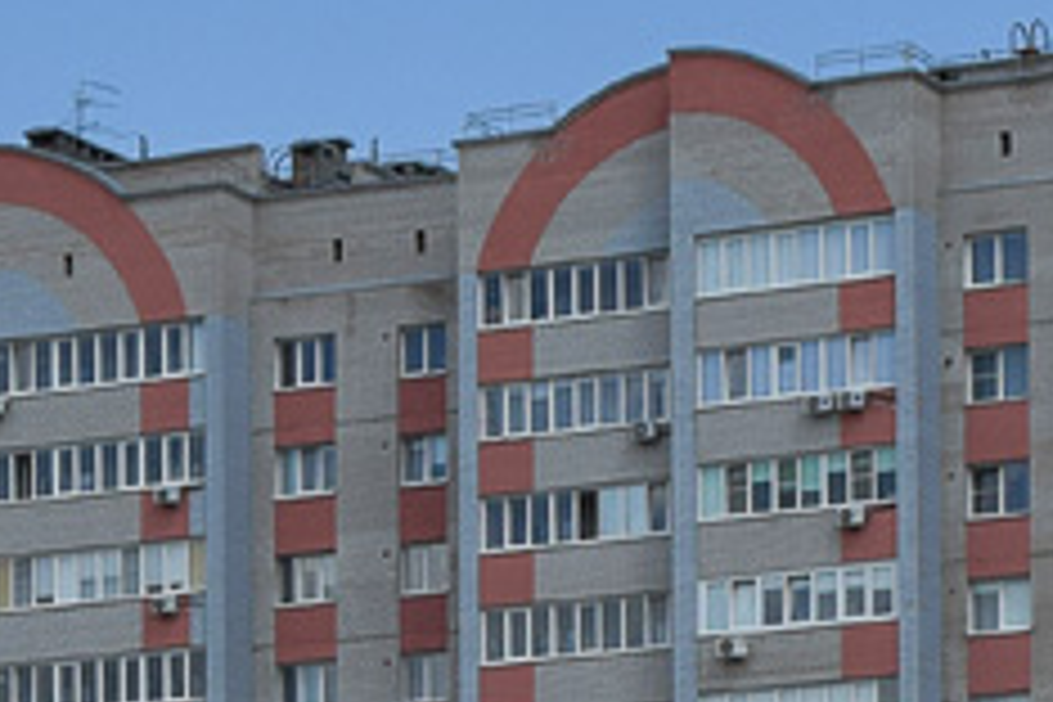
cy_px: 1674
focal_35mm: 215
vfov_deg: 6.1
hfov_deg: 9.4
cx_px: -297
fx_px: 6288
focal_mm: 28
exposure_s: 1/1250
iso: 200
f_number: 7.1
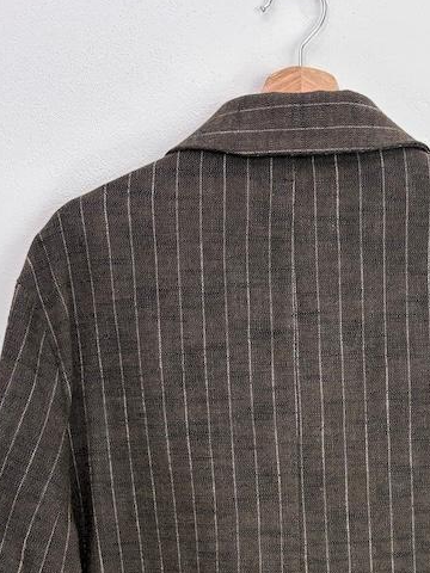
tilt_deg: -8.2
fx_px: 878
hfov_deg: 27.3
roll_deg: -1.0
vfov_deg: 33.5
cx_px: 290
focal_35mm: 53
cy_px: 552
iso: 100
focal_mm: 5.96
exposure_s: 1/100
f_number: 1.6
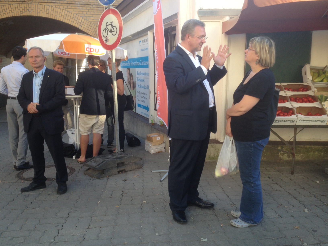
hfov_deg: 52.6
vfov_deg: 40.7
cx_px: 164
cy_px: 123
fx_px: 332
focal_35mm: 35
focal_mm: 4.28
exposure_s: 1/120
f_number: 2.4
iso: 50
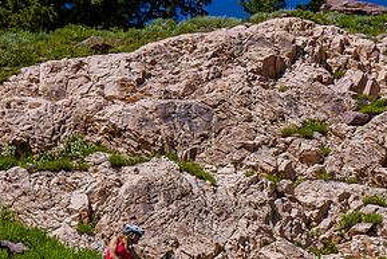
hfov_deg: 12.3
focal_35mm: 165
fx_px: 1775
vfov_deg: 8.3
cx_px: 364
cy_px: 280
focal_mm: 66
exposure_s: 1/500
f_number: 7.1
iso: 160
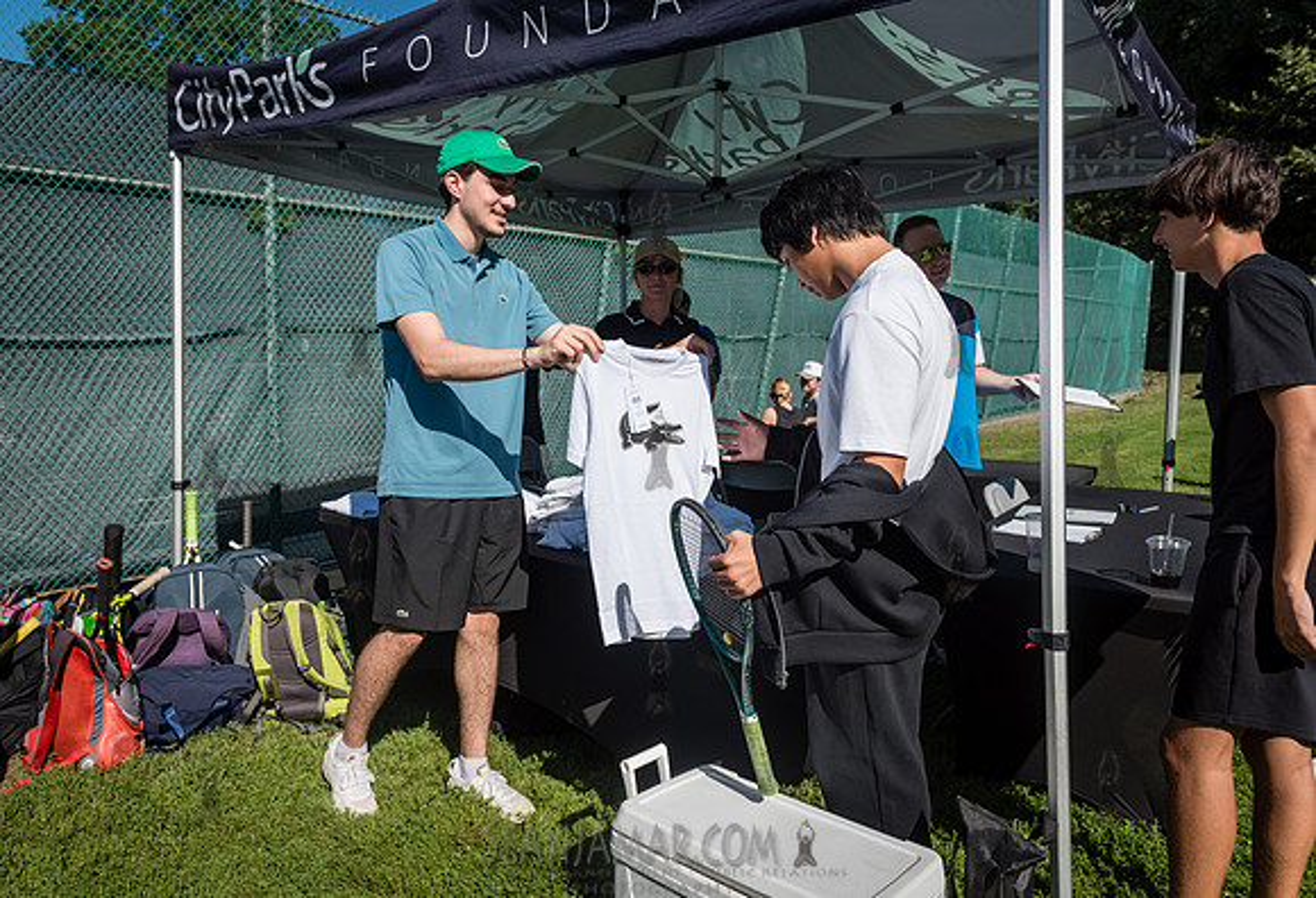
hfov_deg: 68.3
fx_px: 966
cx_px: 592
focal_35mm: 26
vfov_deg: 49.8
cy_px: 483
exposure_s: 1/2500
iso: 200
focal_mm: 24
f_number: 4
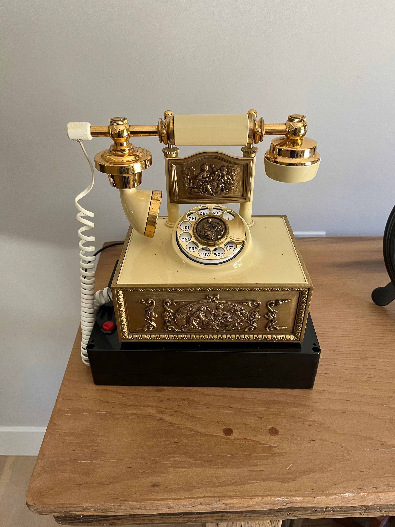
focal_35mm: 26
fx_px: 396
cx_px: 198
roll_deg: +1.2
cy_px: 264
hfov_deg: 53.1
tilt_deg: -36.5
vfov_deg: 67.3
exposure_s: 1/67
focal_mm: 5.1
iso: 125
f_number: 1.6
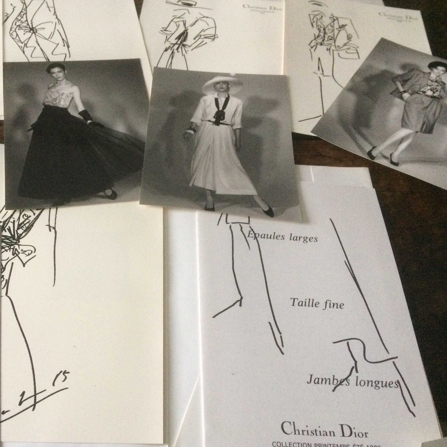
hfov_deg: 46.6
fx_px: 511
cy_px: 223
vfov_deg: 47.2
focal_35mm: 35
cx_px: 157
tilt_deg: -54.2
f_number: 2.2
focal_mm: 4.15
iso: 320
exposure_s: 1/25
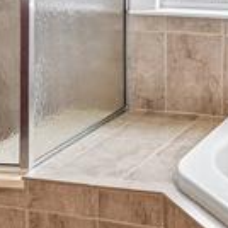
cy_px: -83
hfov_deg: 16.6
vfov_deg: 15.8
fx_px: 775
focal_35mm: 104
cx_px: 196
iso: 800
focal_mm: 16
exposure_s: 1/320
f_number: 8
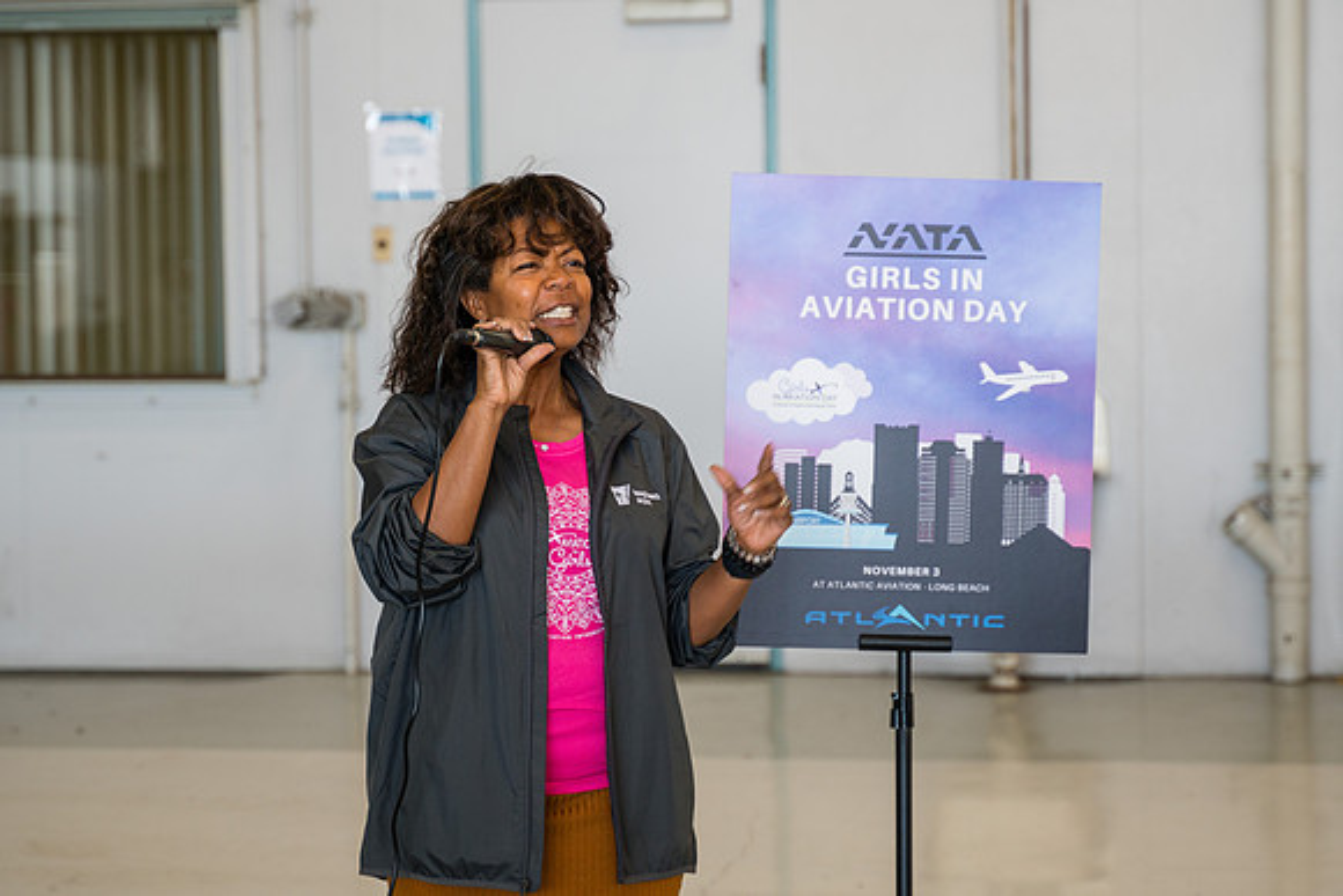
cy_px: 448
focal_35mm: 112
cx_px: 672
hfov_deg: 18.3
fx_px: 4179
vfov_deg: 12.2
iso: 250
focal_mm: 75
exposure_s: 1/250
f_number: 2.8
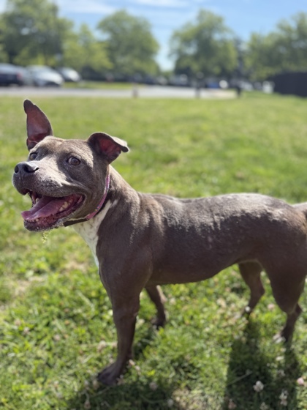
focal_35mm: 24
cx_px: 154
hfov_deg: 56.8
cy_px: 205
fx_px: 284
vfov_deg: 71.6
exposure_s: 1/1901
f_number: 1.78
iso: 80
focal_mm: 6.76
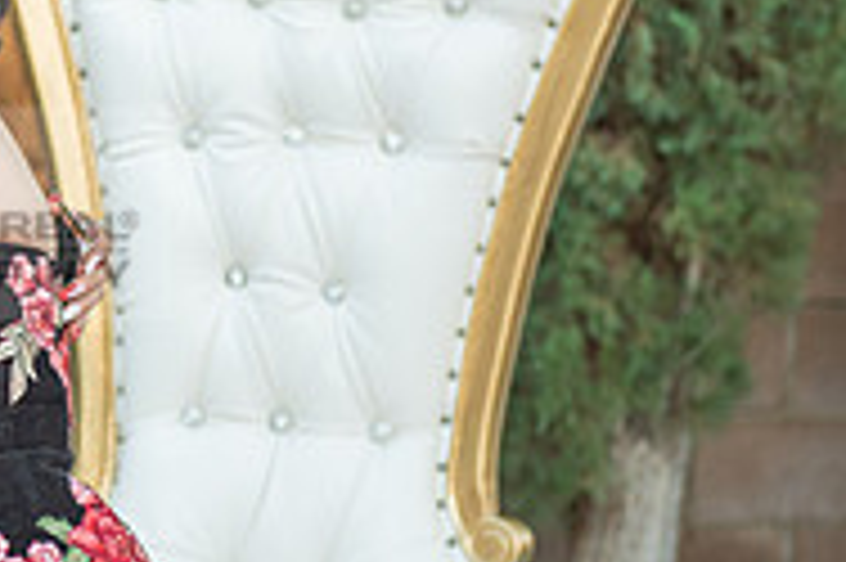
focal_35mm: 173
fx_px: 4062
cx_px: -212
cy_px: 214
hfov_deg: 11.6
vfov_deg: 7.9
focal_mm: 56
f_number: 3.5
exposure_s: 1/200
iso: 400
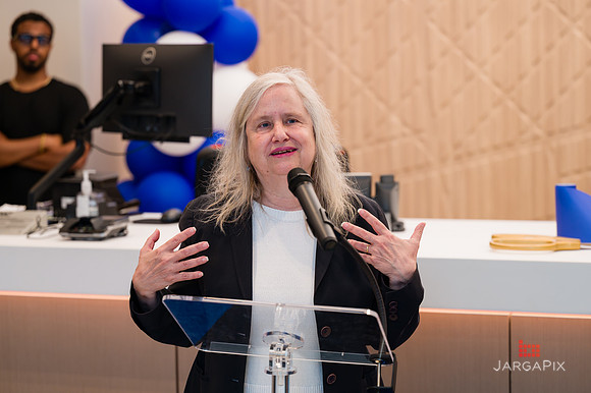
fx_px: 1529
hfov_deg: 21.9
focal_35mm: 93
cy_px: 196
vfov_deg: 14.7
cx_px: 296
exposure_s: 1/200
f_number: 3.2
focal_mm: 88
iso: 400
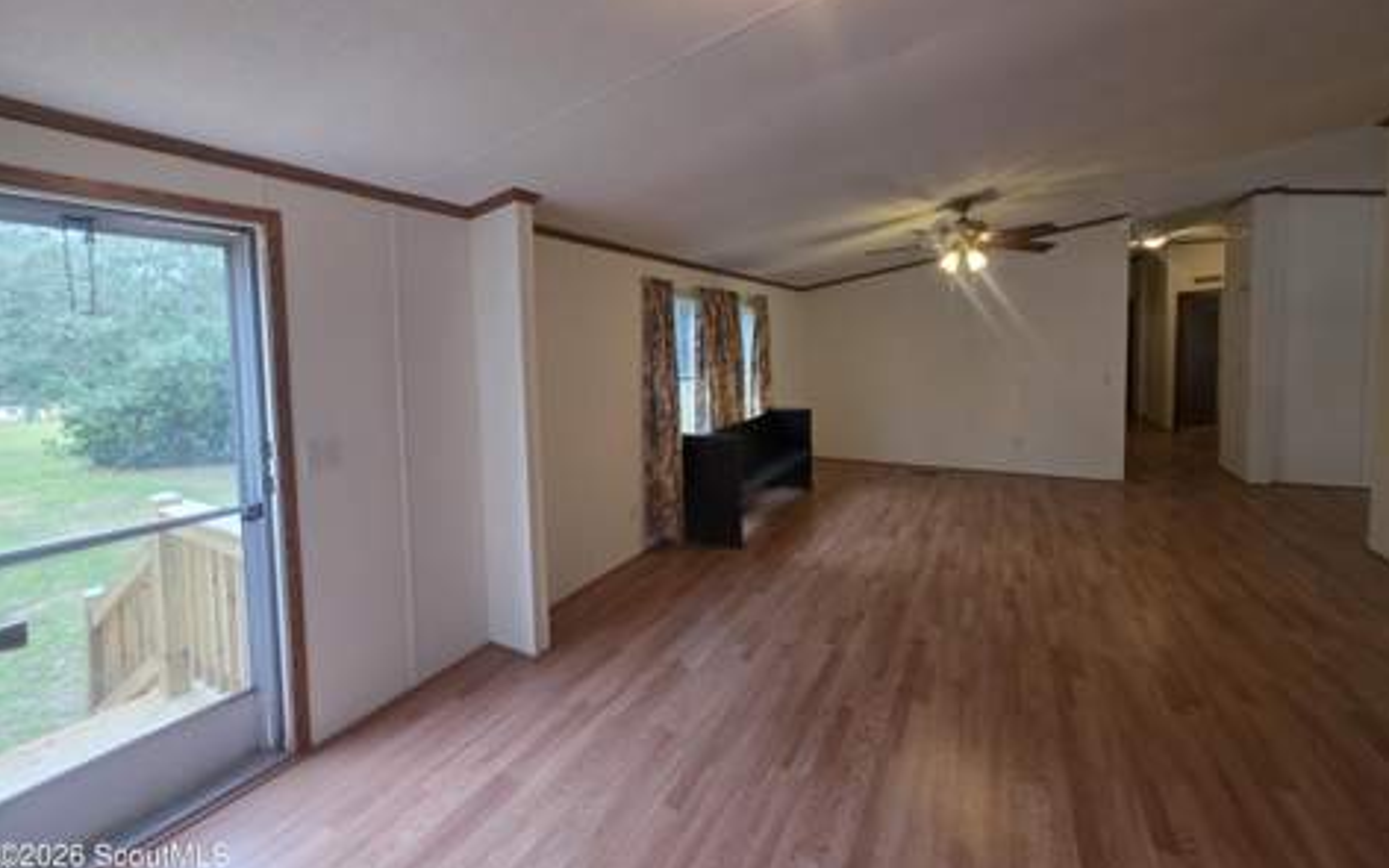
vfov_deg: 78.2
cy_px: 372
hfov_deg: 105.3
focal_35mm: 14
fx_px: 530
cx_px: 700
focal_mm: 2.2
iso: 160
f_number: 1.9
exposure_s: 1/120
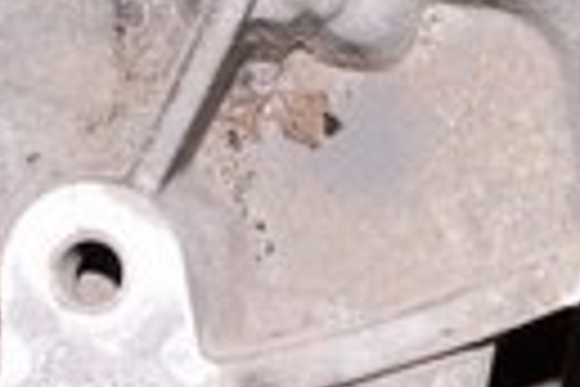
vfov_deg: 5.6
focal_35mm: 238
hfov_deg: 8.6
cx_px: 112
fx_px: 3834
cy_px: -470
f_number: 8
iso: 1600
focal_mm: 20
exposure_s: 1/100
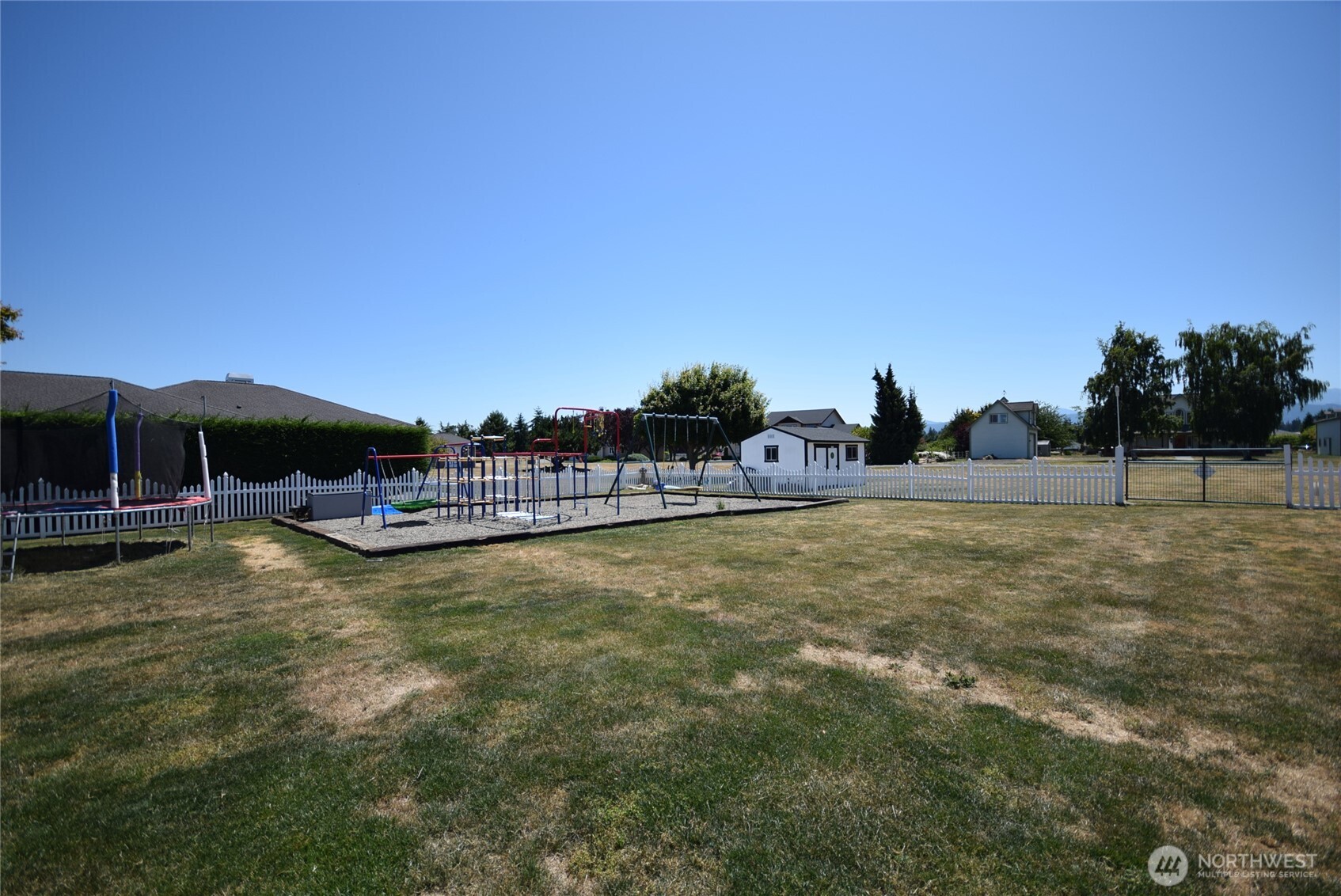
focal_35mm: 15
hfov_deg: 100.4
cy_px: 448
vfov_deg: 77.4
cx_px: 670
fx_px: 559
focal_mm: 10
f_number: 4
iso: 100
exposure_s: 1/800
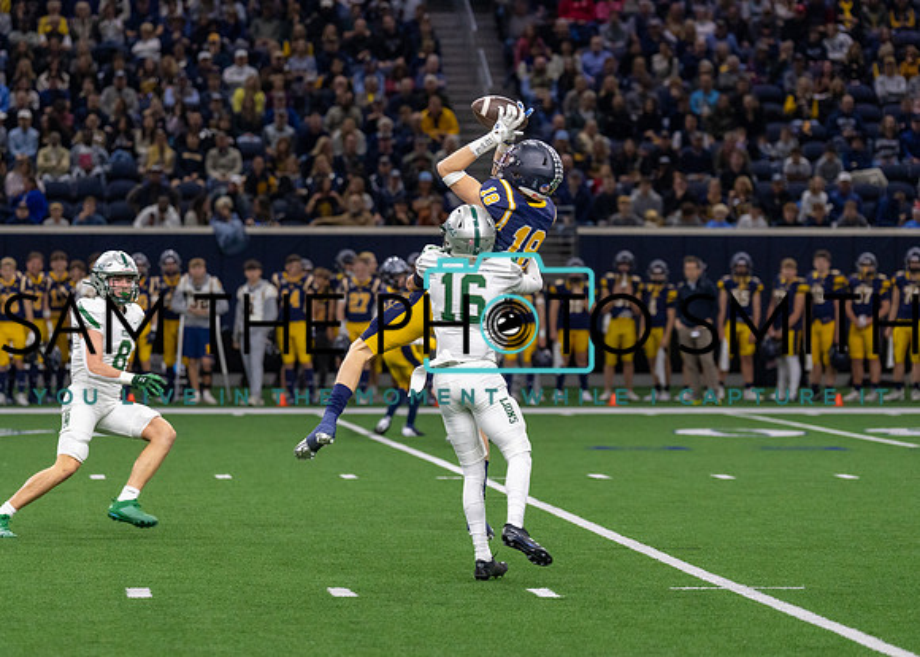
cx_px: 360
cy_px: 300
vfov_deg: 8.4
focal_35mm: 171
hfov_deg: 11.7
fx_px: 4472
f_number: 2.8
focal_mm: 127
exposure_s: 1/1000
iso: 2000
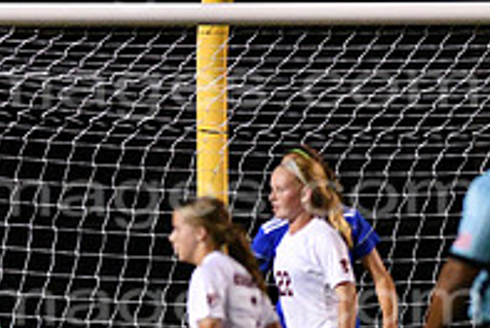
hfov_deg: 1.6
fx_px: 18021
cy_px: 362
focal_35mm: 1322
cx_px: -77
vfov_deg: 1.0
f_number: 3.5
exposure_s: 1/640
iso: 10000
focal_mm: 300
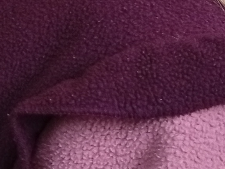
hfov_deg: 9.0
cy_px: -277
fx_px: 1243
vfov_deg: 7.2
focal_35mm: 191
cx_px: -372
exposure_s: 1/33.3
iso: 493
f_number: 1.8
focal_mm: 3.98
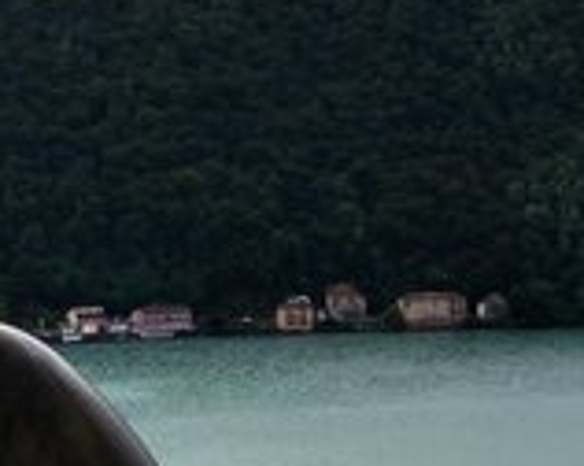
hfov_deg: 14.0
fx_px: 2210
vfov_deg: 12.0
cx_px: -333
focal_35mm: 128
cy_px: 277
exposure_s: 1/200
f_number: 10
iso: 320
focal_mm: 18
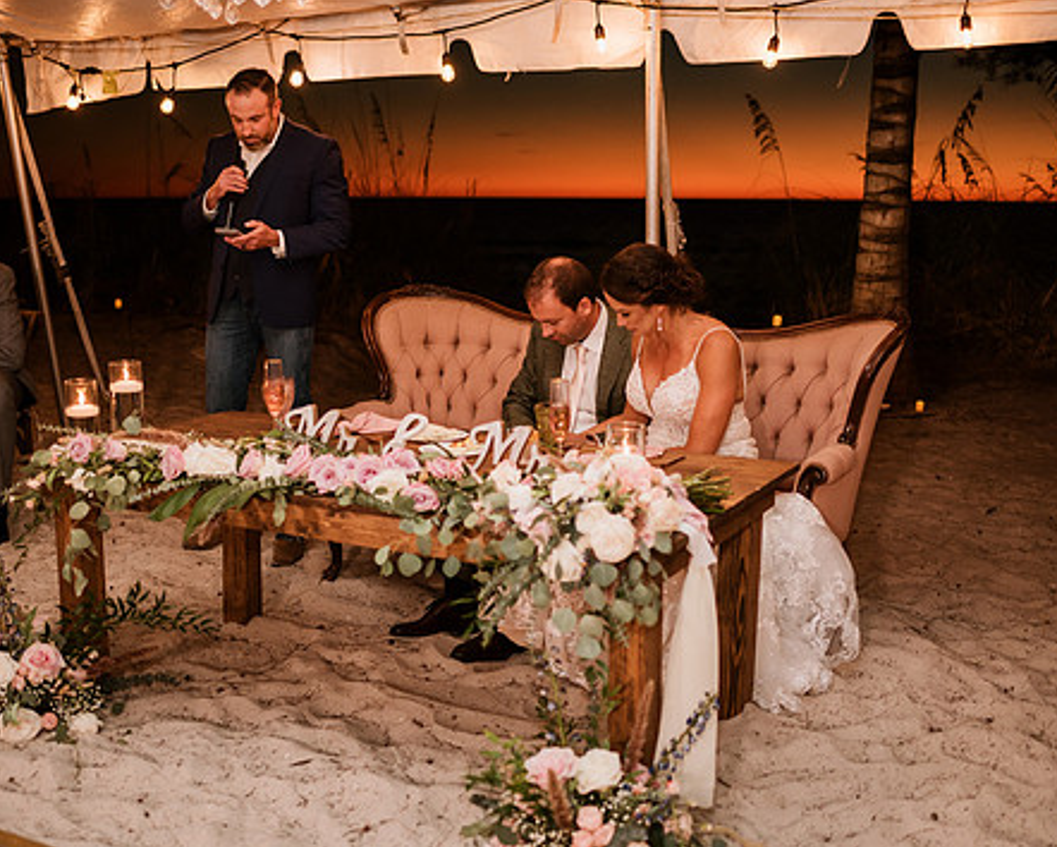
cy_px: 410
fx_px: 1408
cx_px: 500
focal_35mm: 45
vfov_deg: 33.5
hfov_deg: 41.1
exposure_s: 1/200
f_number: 2
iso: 500
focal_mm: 35
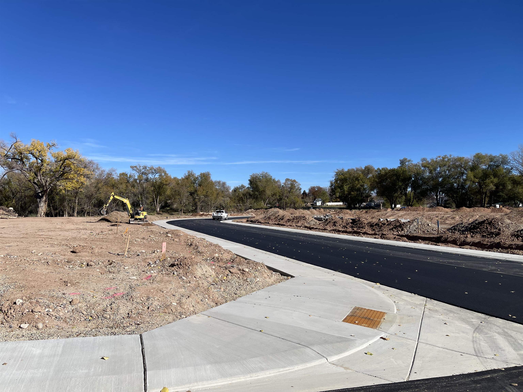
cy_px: 196
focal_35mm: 25
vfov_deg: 54.9
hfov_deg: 69.4
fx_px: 378
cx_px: 262
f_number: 1.6
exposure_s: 1/4525
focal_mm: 5.1
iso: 32
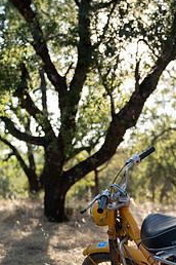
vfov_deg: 26.6
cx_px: 146
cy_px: 201
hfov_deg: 18.0
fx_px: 550
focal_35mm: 75
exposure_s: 1/125
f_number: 2.8
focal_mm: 43
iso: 100
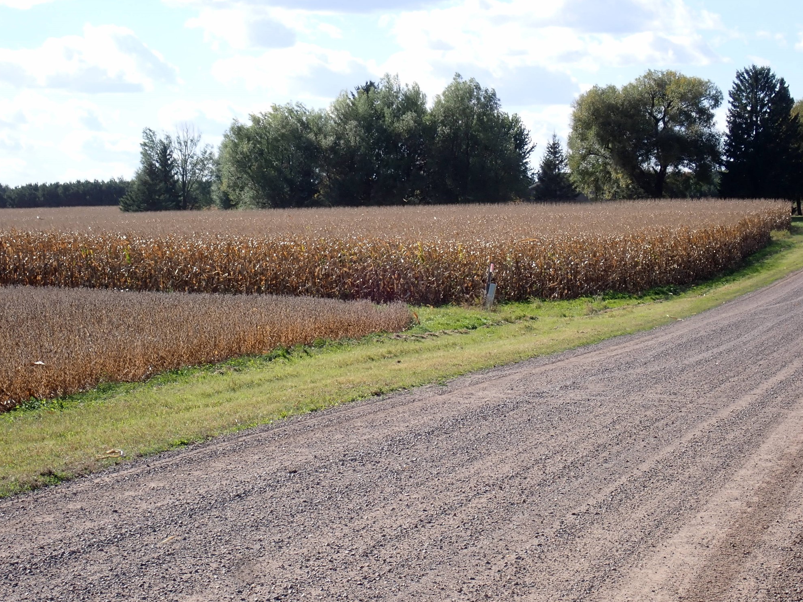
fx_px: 2389
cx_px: 395
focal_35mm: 103
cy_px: 301
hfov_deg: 19.1
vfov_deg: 14.4
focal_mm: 18
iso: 100
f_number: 6.3
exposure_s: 1/200
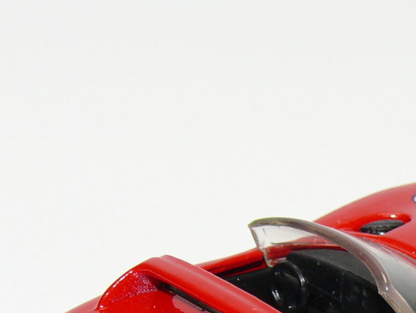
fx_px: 2561
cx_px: 349
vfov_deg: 7.0
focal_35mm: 213
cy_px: 322
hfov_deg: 9.3
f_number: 4
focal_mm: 13.3
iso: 100
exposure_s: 1/30
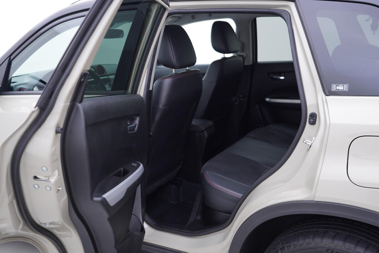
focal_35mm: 36
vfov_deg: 36.9
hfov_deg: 53.1
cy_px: 126
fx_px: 379
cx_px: 190
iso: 125
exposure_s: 1/40
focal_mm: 24
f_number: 2.8
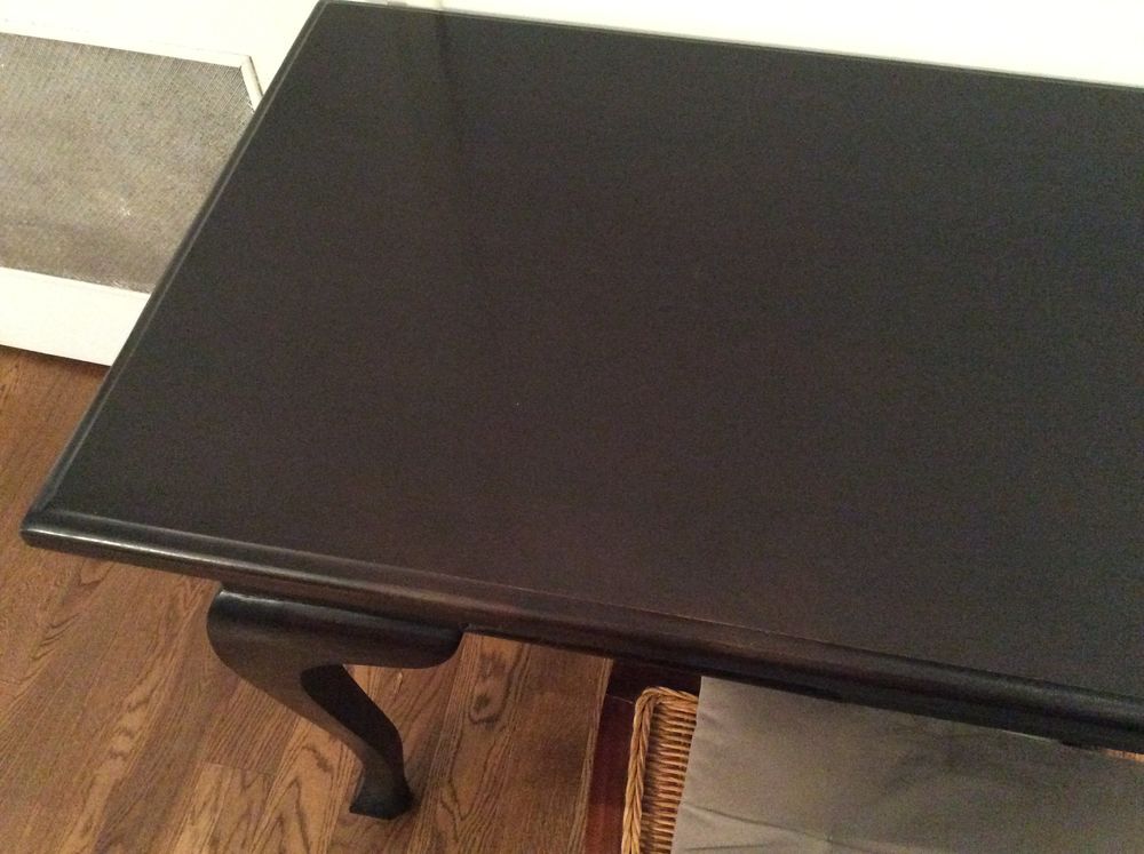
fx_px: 1056
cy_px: 427
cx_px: 572
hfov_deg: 56.9
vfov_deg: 44.1
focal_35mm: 32
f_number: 2.4
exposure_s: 1/17
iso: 640
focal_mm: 3.3
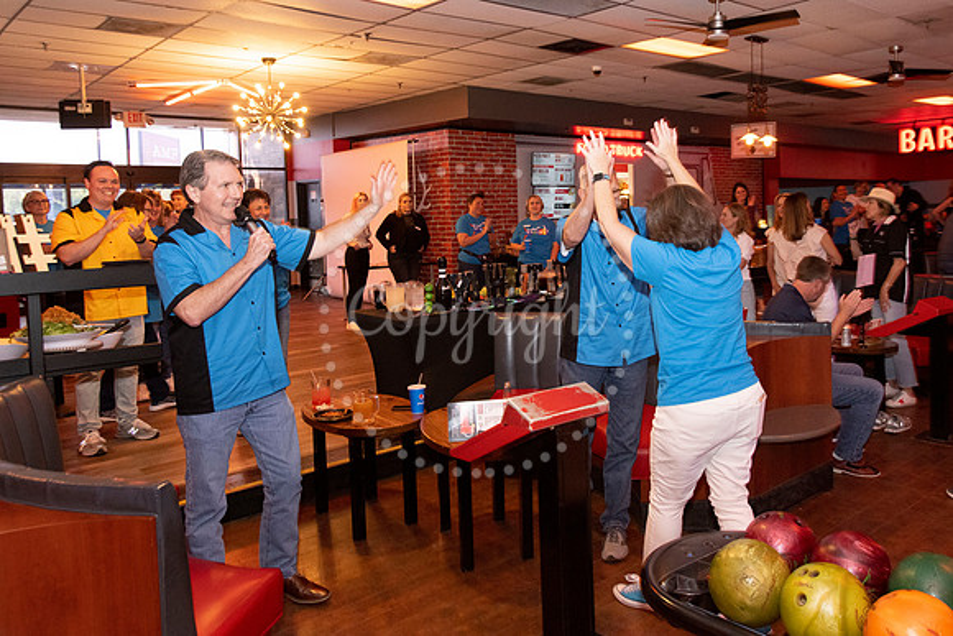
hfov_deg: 62.1
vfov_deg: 44.1
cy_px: 246
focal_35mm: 29
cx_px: 585
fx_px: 780
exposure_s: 1/80
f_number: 5.6
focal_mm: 24
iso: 3200
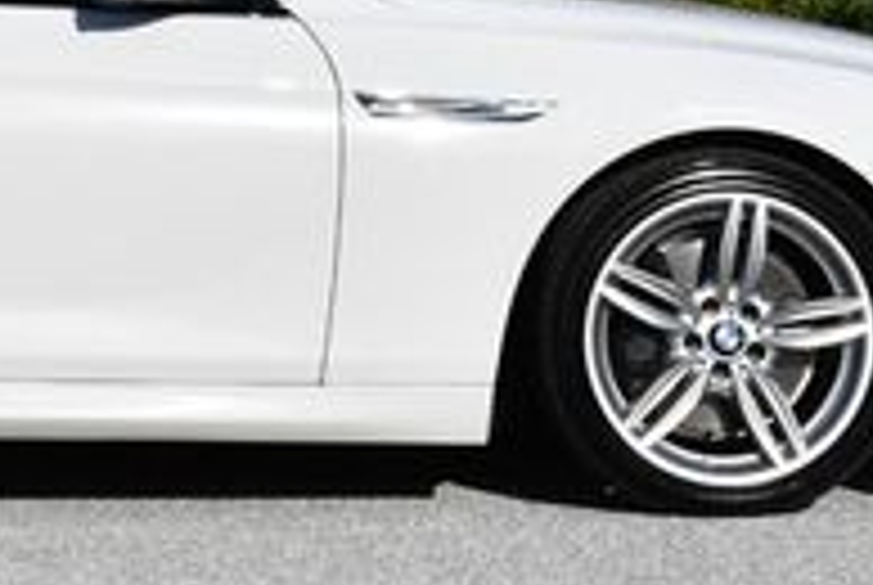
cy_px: -135
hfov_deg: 10.6
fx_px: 4639
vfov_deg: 7.2
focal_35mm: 191
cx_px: -90
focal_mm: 29
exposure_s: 1/320
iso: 100
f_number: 9
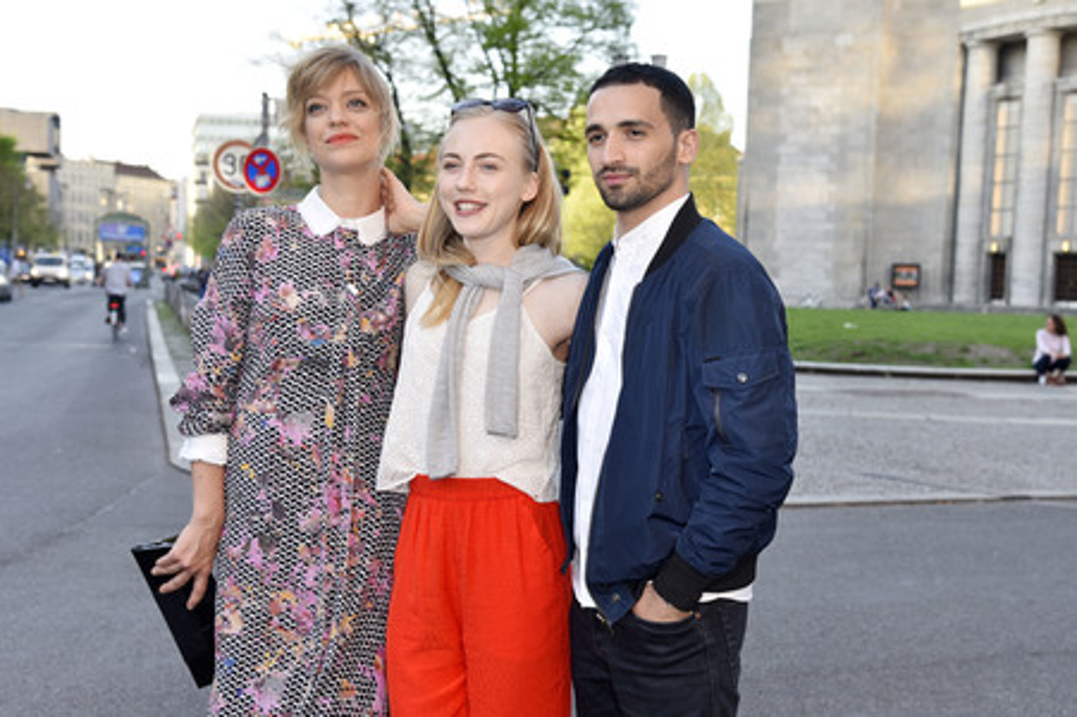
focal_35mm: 46
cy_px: 358
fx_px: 1375
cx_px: 538
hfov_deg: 42.8
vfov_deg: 29.2
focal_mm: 46
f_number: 5
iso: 200
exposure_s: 1/125
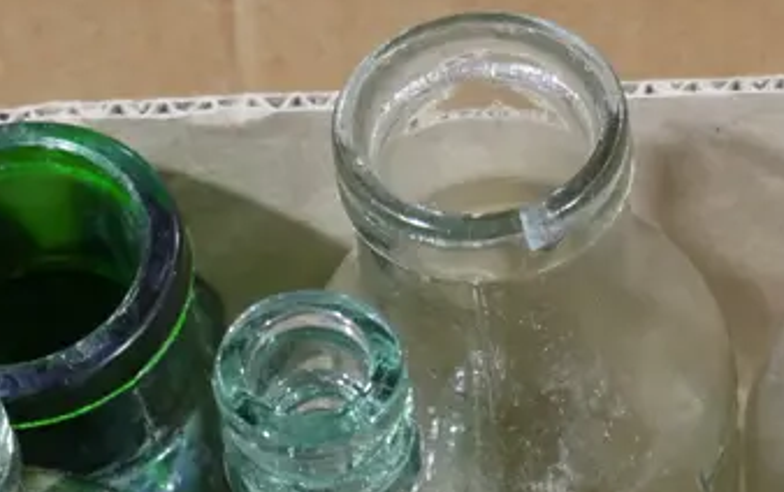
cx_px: 816
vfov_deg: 8.3
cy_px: 862
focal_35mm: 154
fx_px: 3294
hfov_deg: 13.4
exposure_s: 1/60
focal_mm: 24
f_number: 5.2
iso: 1250
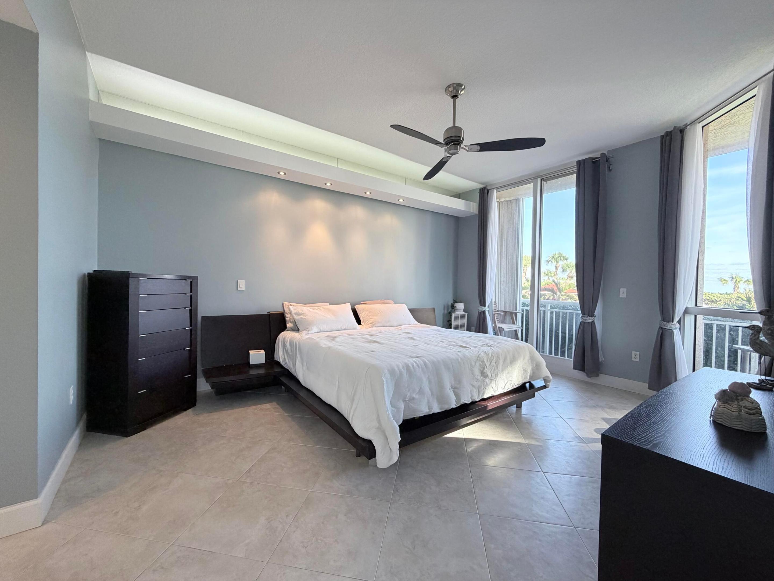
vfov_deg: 85.7
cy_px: 290
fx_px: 313
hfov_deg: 102.1
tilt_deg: -0.7
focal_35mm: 14
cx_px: 387
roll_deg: -0.6
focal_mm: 2.22
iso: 250
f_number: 2.2
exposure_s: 1/120
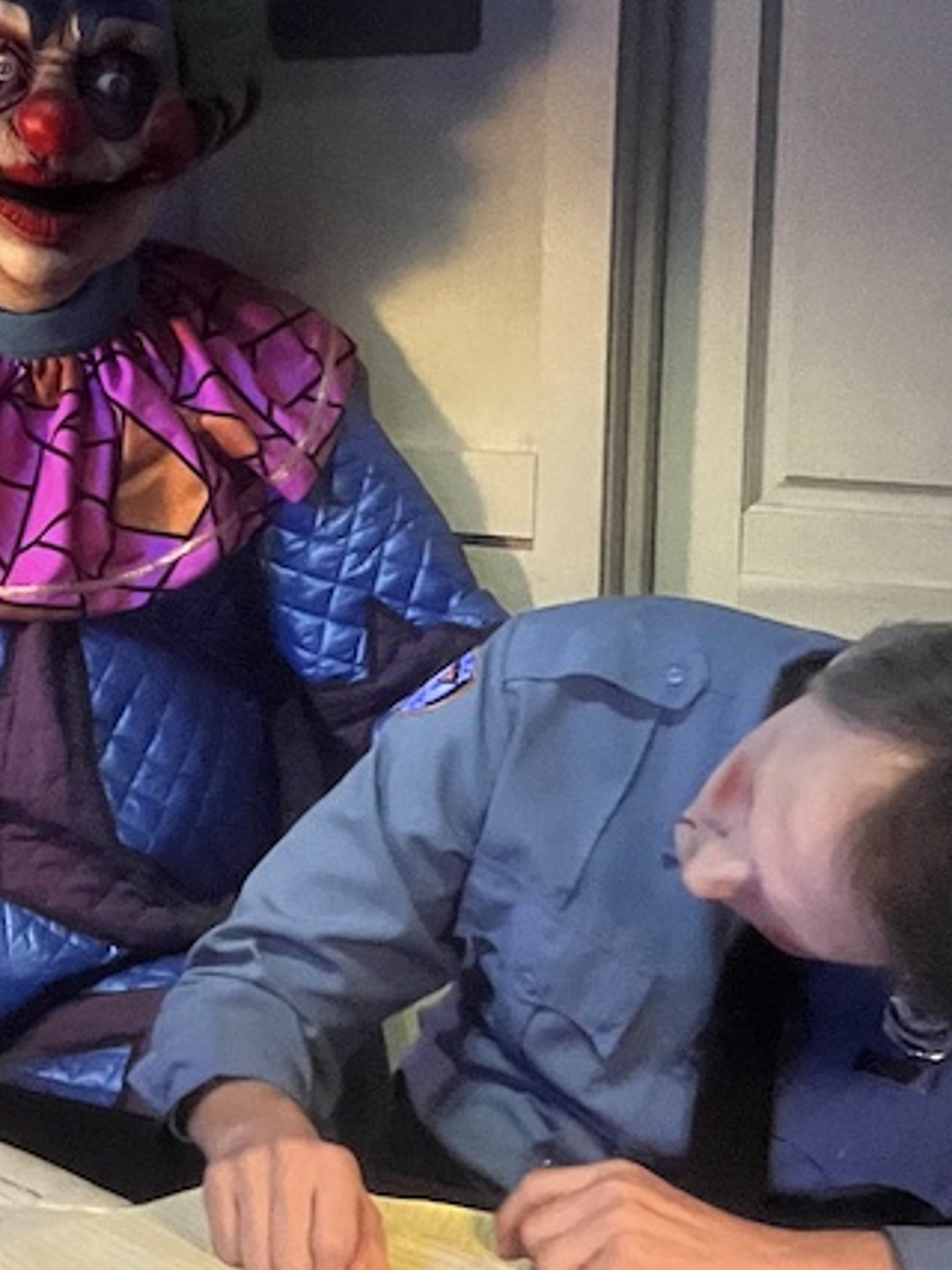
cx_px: 250
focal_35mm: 65
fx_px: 2385
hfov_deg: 22.4
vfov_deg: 29.8
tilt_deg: -6.5
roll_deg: +0.1
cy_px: 519
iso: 1000
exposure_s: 1/30
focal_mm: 5.7
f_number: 1.5
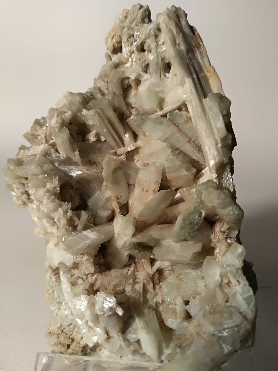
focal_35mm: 26
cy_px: 186
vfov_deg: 67.3
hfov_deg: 53.1
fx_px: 278
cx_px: 139
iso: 110
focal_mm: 3.54
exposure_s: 1/100
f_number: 2
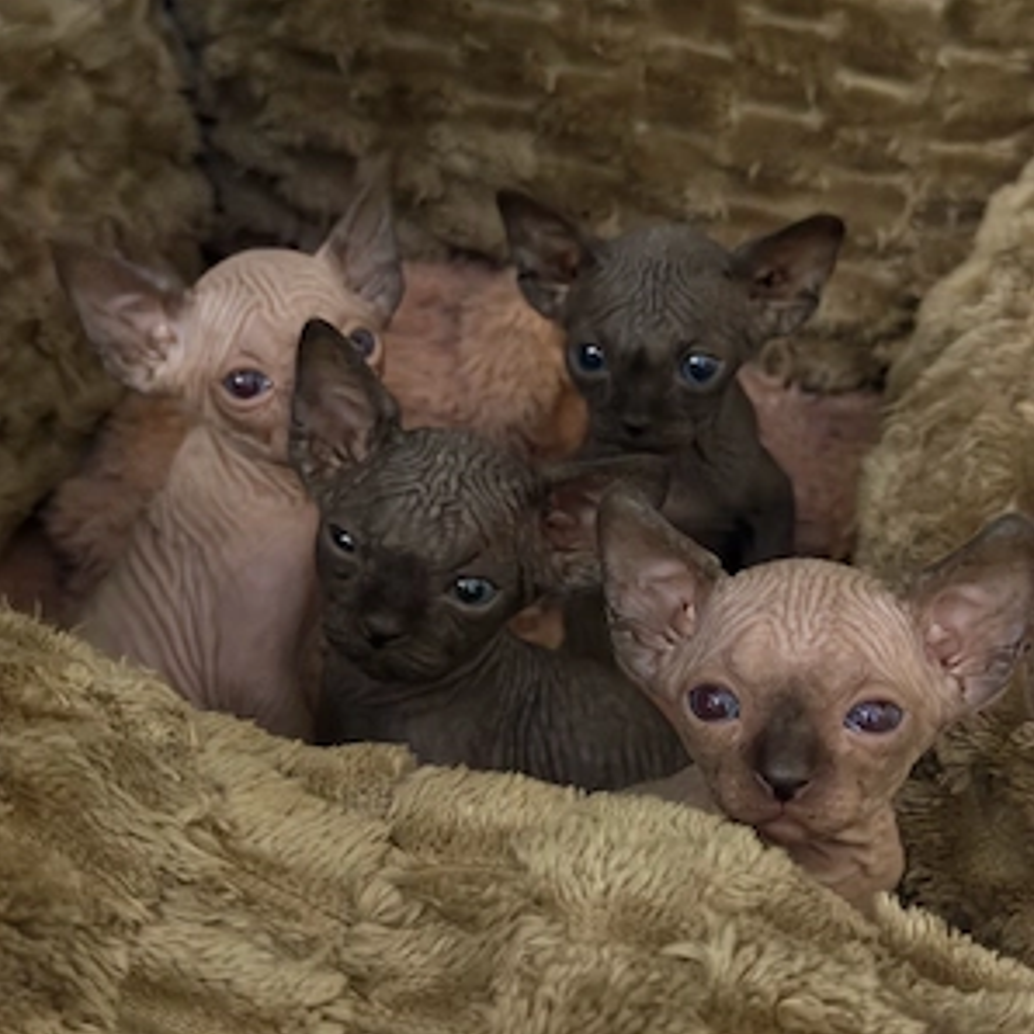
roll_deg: +1.8
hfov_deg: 30.0
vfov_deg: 30.0
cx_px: 517
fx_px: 1926
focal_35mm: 57
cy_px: 510
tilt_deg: -28.1
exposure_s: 1/20
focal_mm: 6.76
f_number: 1.78
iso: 800
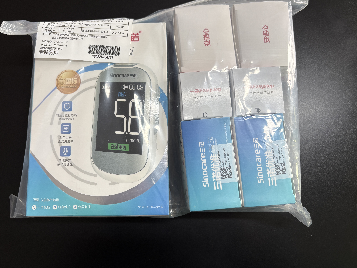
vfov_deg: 53.1
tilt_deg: -82.2
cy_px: 134
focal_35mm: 26
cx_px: 178
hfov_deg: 67.3
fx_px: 268
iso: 32
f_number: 1.6
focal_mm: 5.96
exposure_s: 1/100
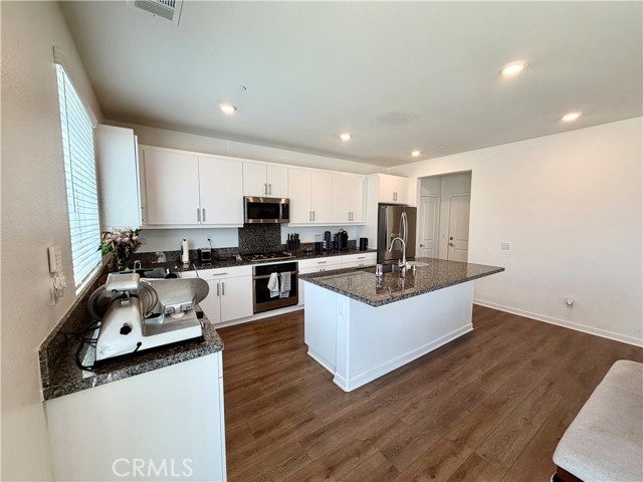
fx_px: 260
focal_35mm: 14
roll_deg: -0.2
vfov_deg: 85.7
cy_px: 241
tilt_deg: -5.5
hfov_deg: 102.1
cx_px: 322
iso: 125
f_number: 2.2
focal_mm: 2.22
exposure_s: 1/120
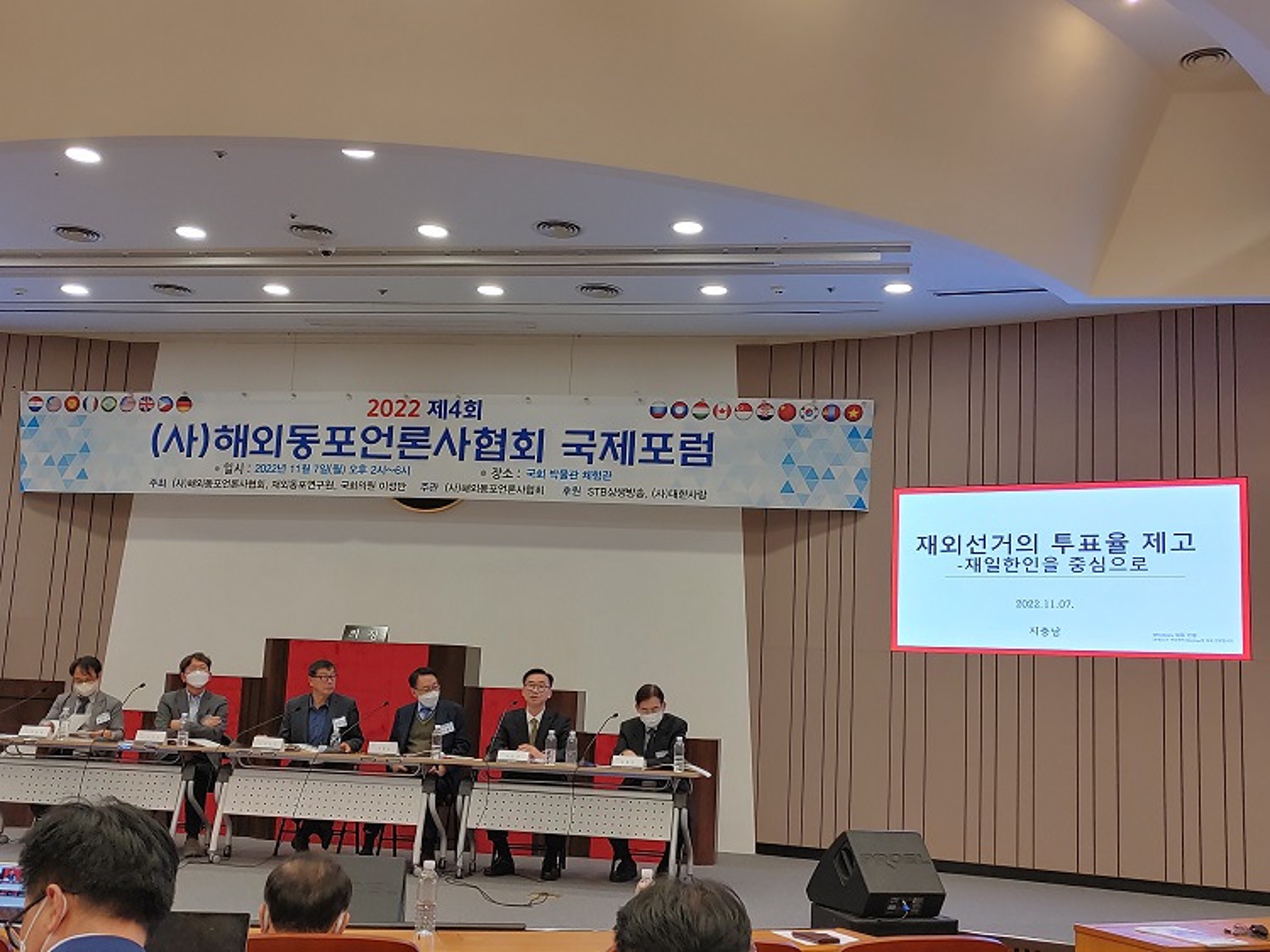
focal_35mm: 36
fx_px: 1320
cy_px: 476
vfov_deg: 39.6
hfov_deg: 51.4
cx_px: 635
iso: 50
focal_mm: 4.36
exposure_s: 1/120
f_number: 1.8
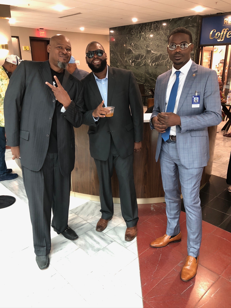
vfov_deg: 63.4
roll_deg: +0.7
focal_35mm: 28
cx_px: 116
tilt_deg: -18.2
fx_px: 249
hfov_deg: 49.7
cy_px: 154
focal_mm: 3.99
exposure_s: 1/15
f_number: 1.8
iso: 80
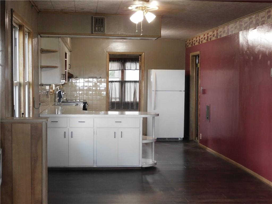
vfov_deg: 24.4
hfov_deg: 32.2
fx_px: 471
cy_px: 102
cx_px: 136
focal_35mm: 60
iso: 400
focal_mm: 10.7
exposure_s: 1/13
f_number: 4.2
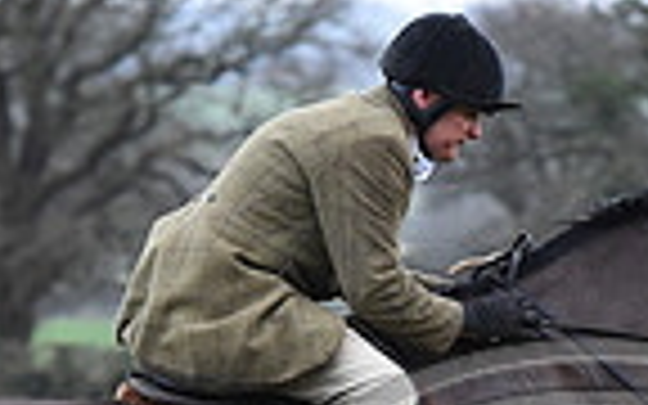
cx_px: 544
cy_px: 738
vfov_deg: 2.1
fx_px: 11232
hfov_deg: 3.3
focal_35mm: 636
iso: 3200
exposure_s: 1/1250
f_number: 5.6
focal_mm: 155
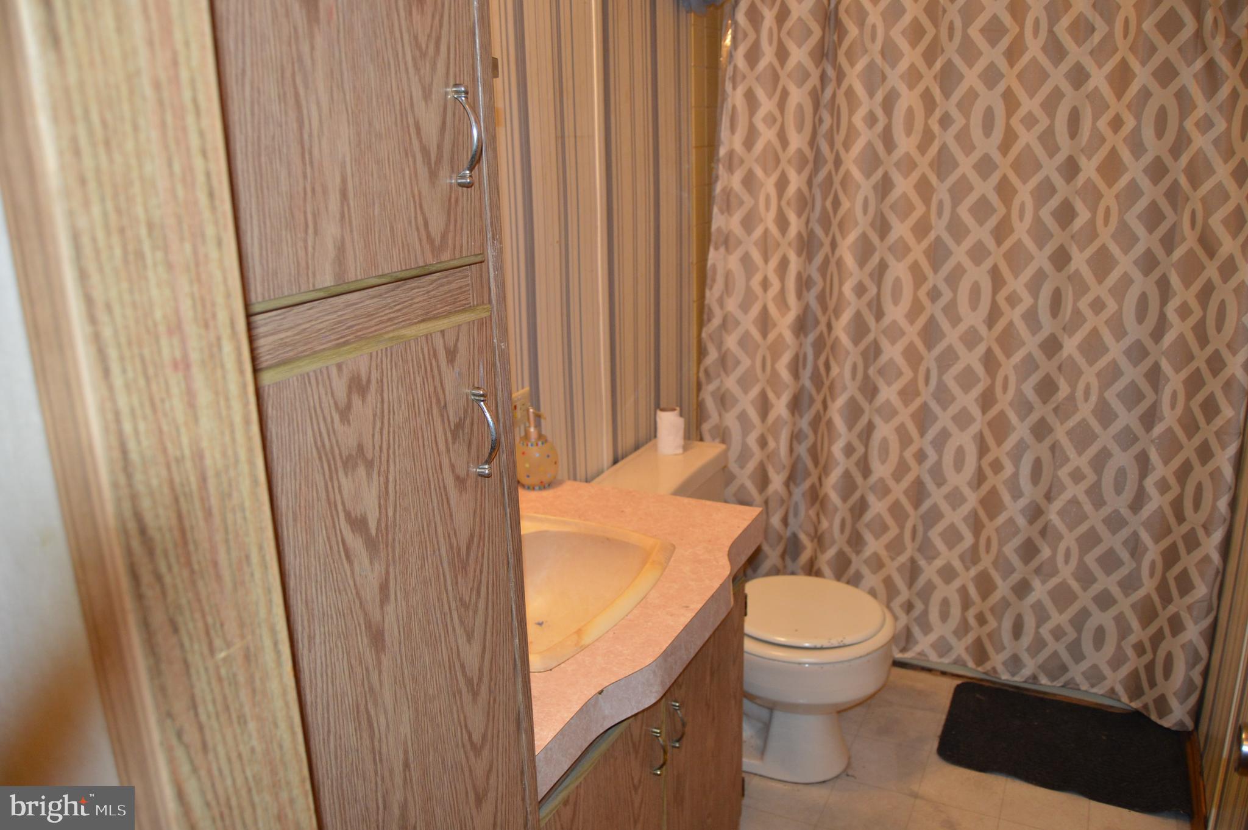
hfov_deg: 67.4
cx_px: 624
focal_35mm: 27
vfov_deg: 47.8
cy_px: 415
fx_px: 935
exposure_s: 1/60
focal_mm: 18
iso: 720
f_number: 3.5
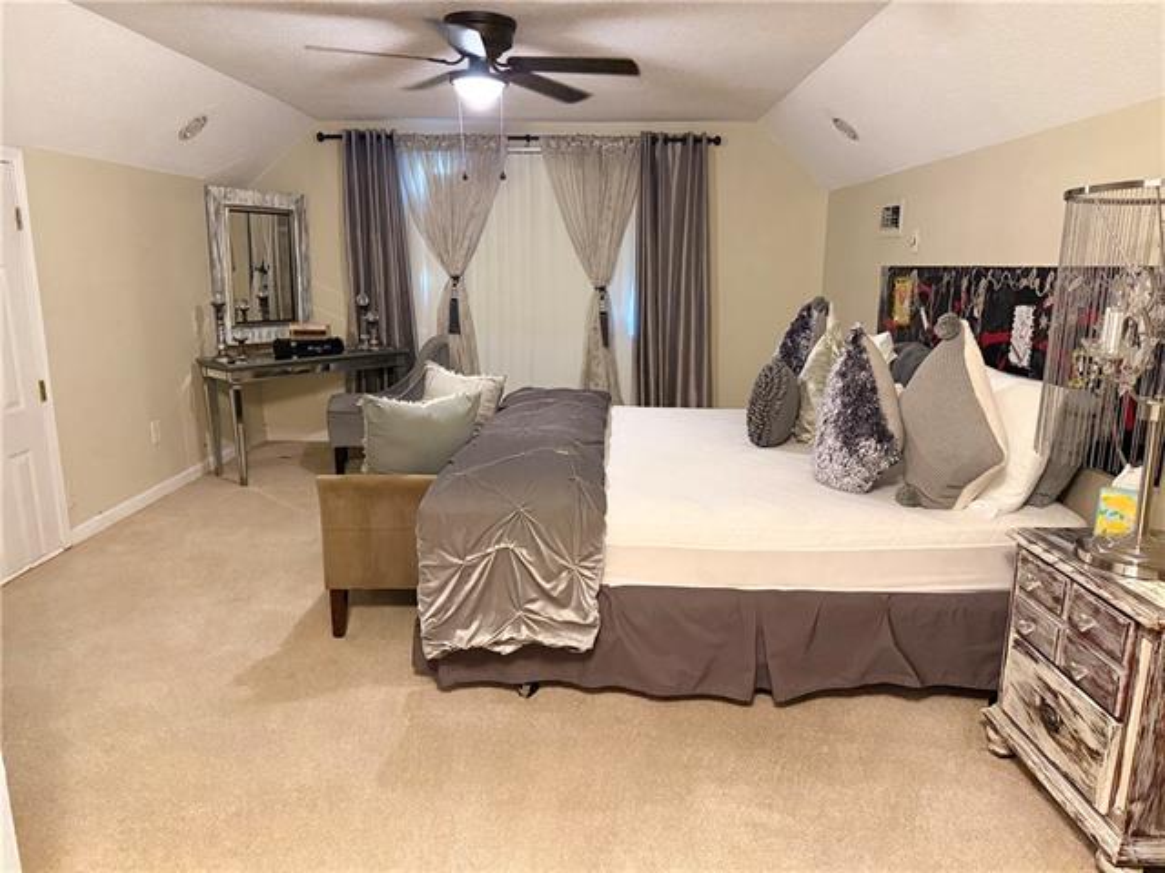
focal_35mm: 24
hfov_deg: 71.6
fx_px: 808
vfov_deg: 56.8
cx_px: 582
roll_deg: -0.3
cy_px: 436
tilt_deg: -11.7
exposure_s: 1/40
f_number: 1.78
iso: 640
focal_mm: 6.76
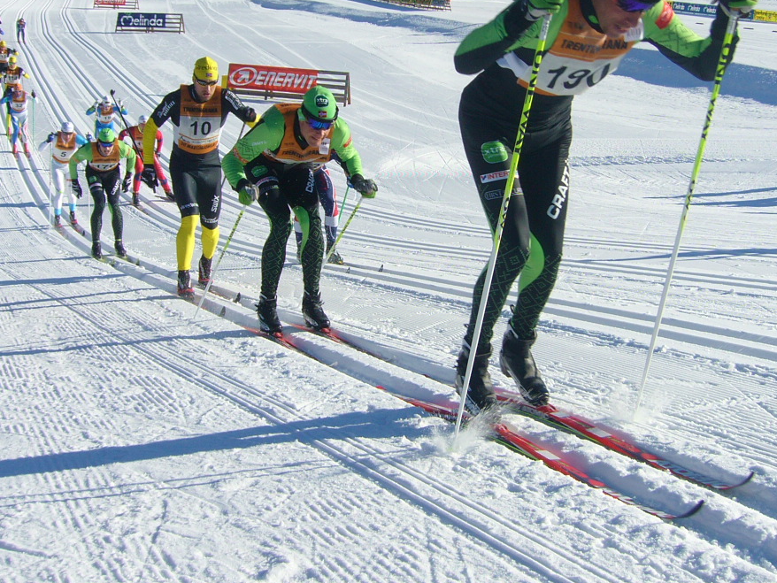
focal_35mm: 51
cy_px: 200
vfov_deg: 28.4
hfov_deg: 37.4
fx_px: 1145
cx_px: 453
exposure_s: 1/400
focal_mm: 5.8
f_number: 5.6
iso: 64
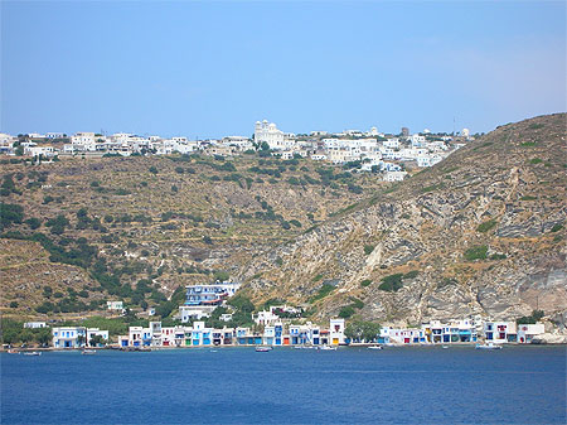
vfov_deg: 14.1
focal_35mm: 105
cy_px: 212
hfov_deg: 18.7
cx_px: 284
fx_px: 1719
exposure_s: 1/392
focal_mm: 17.4
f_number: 4.9
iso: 50
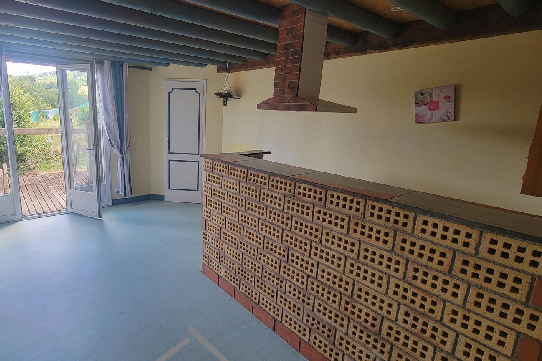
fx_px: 271
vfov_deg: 67.3
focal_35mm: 18
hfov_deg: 89.1
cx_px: 222
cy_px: 171
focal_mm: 2.2
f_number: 2.2
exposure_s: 1/50
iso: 80
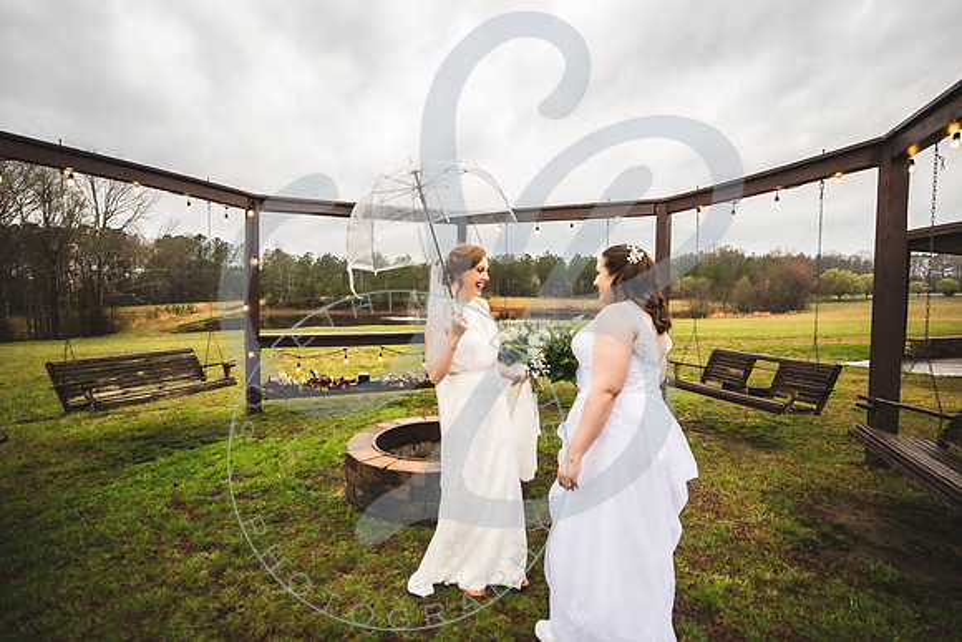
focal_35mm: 18
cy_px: 321
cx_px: 478
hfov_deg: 89.3
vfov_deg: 66.8
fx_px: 487
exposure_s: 1/250
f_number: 2.8
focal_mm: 18
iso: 100
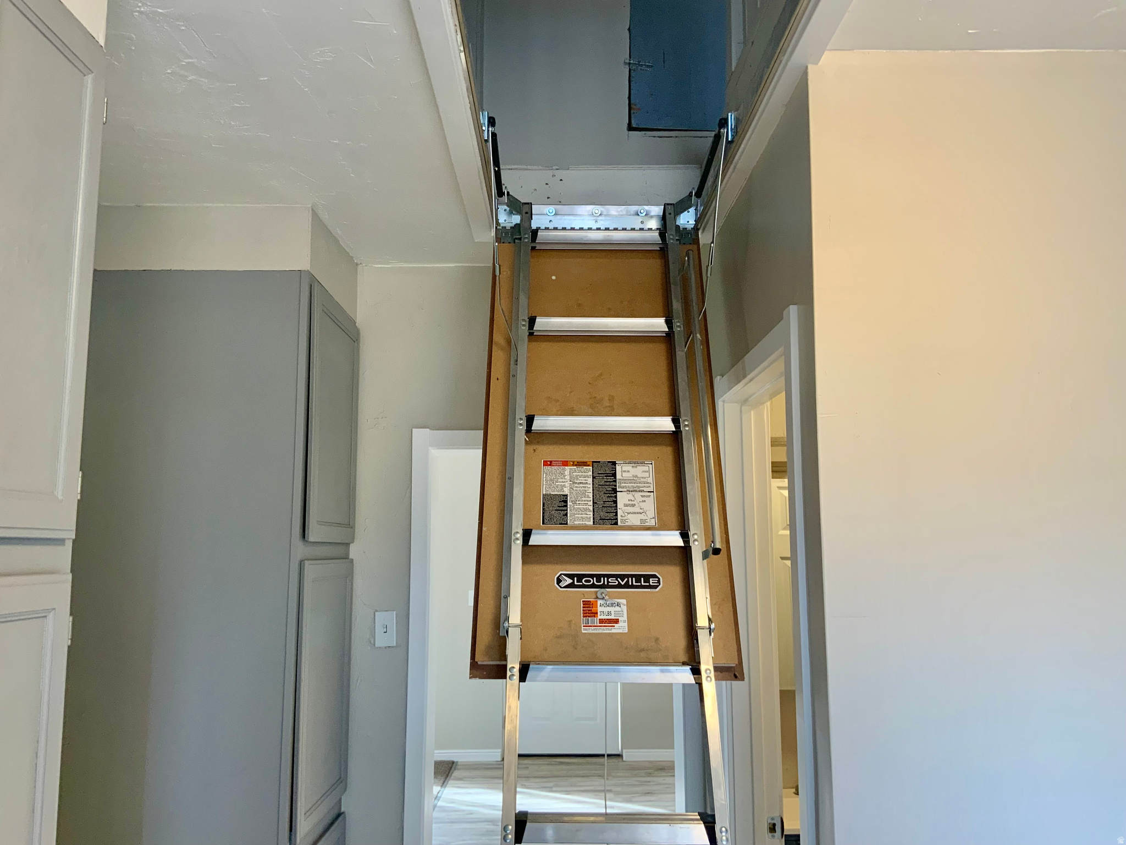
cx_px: 563
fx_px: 943
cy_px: 422
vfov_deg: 48.2
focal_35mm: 29
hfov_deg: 61.7
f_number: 1.8
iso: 64
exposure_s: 1/60
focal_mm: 3
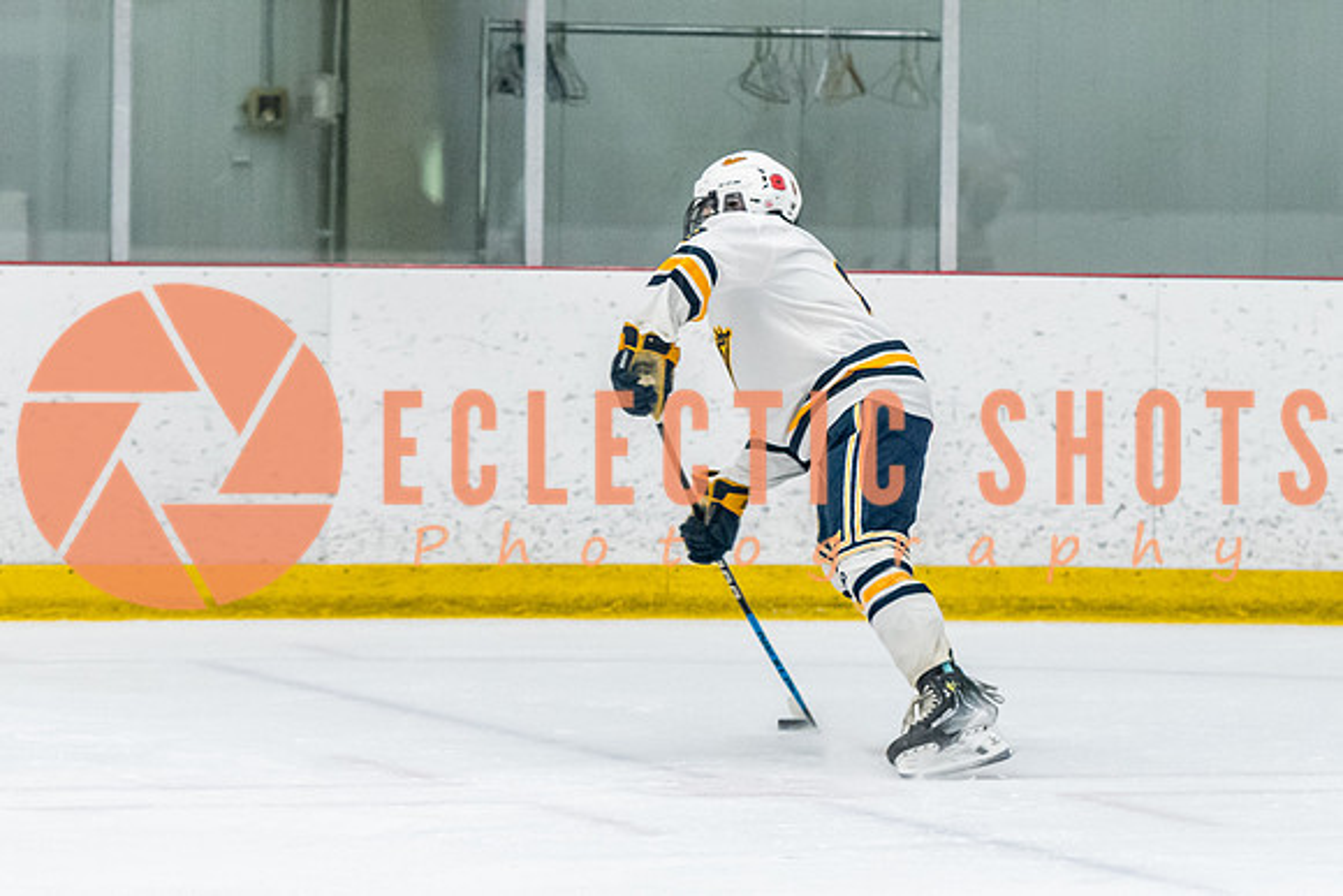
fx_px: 9535
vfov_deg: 5.4
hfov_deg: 8.1
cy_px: 465
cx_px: 864
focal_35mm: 256
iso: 3200
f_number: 2.8
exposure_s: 1/800
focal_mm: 112
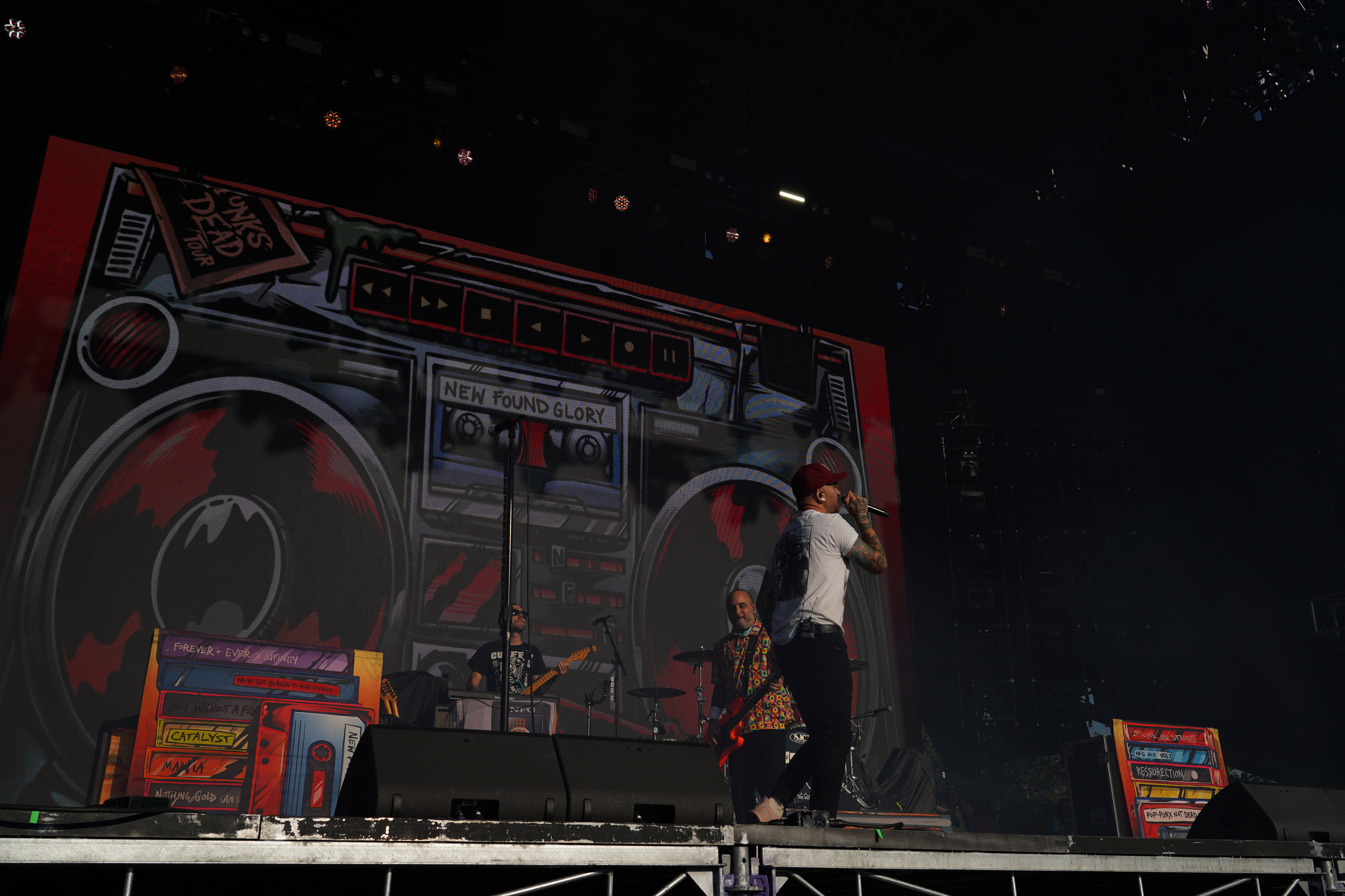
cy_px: 441
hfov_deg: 58.7
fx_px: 1195
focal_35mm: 32
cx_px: 704
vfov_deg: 41.1
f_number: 8
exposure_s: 1/1000
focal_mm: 30
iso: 100
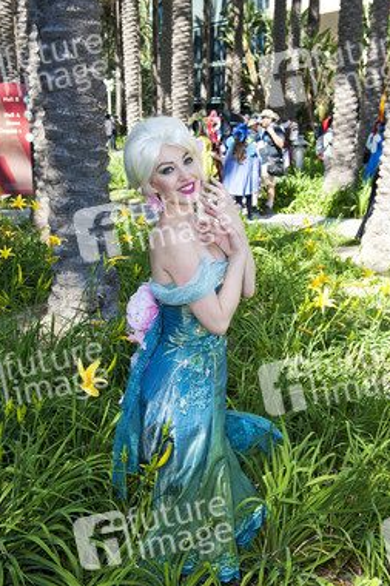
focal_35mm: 40
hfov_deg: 33.4
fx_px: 651
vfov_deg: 48.5
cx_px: 198
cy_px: 302
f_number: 6.3
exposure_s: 1/400
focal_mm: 38
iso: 400
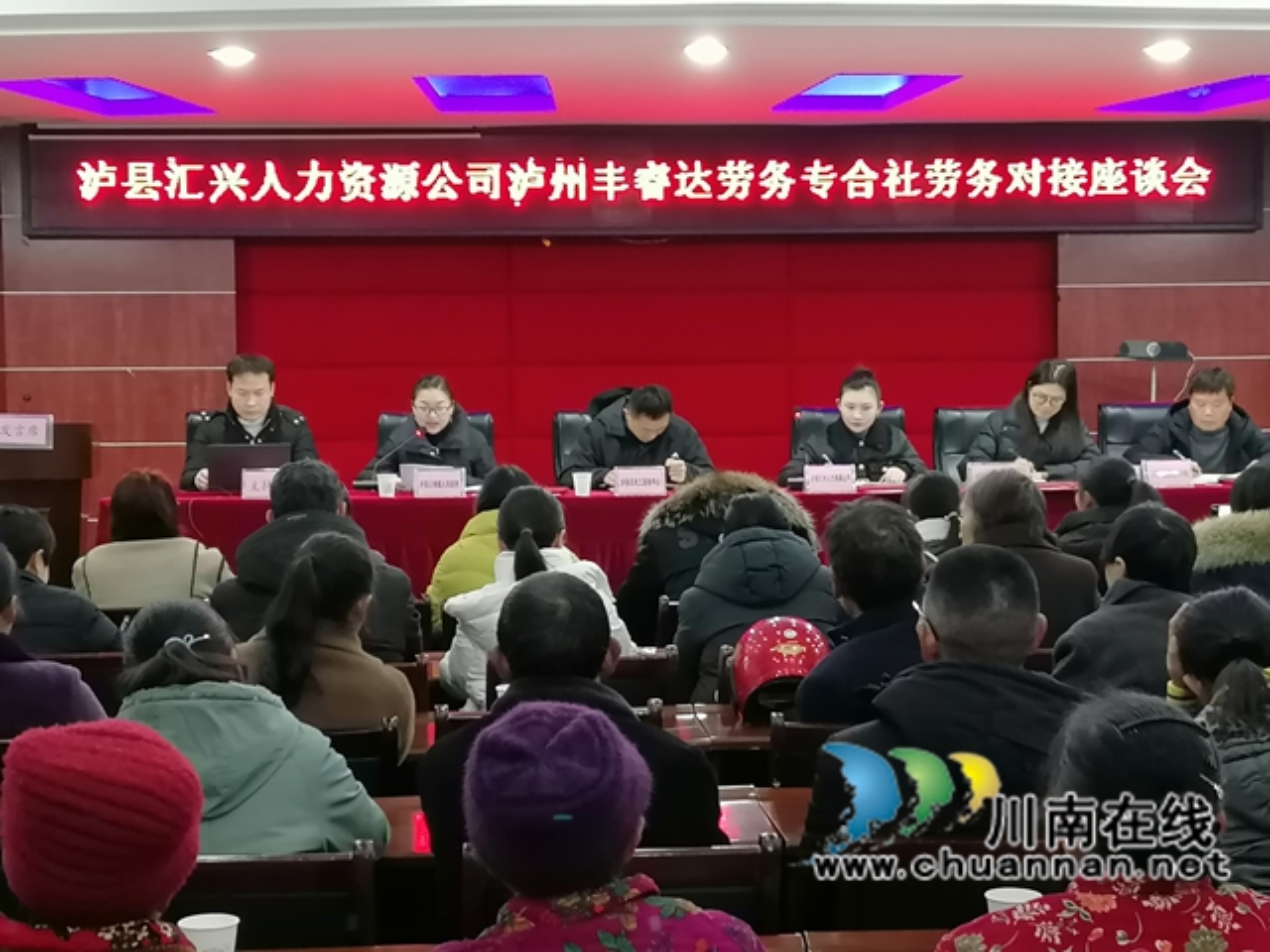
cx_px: 635
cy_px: 476
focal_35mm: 65
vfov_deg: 22.6
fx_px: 2385
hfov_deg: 29.8
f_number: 1.8
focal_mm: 5.3
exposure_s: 1/25
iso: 320
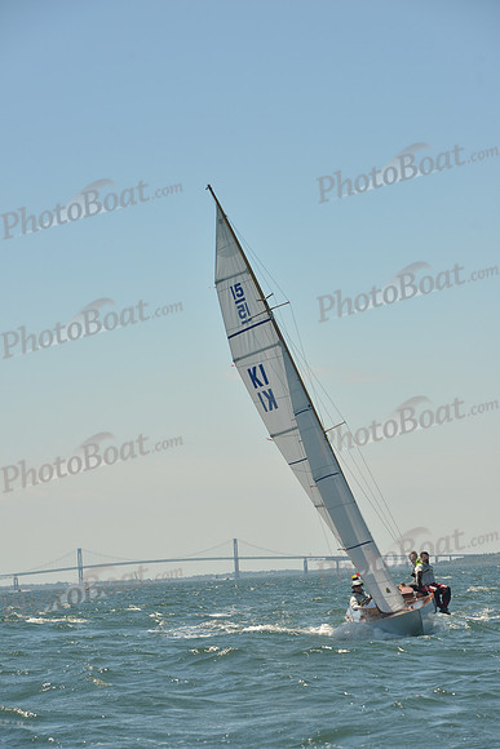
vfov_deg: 18.3
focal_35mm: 112
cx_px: 250
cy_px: 374
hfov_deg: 12.2
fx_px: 2332
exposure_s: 1/800
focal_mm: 112
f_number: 8
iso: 400
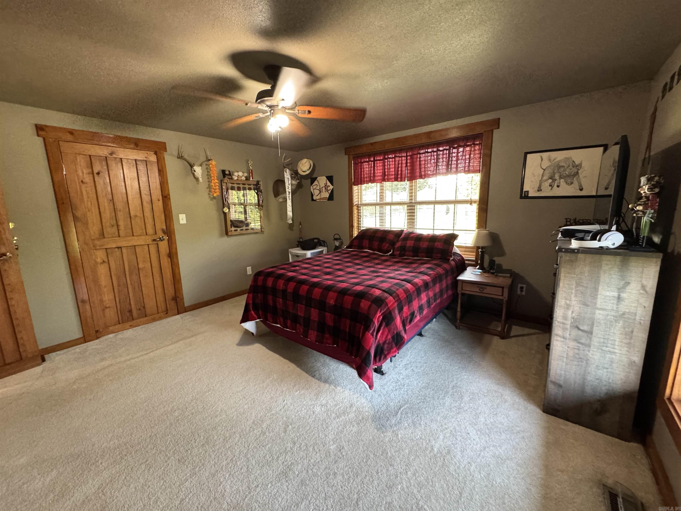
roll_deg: +0.3
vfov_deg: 85.7
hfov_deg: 102.1
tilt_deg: -10.3
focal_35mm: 14
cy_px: 256
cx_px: 340
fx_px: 275
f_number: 2.2
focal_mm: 2.22
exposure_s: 1/60
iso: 640
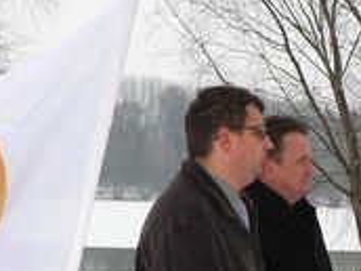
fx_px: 1064
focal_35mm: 102
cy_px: 274
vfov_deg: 14.3
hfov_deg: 18.8
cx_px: 351
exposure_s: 1/100
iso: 200
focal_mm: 6
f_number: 4
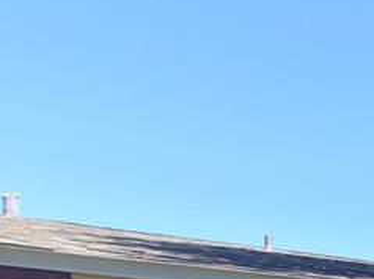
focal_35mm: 56
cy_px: 492
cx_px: 702
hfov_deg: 20.8
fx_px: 604
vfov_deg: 19.8
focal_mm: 1.74
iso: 40
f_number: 2.2
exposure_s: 1/438
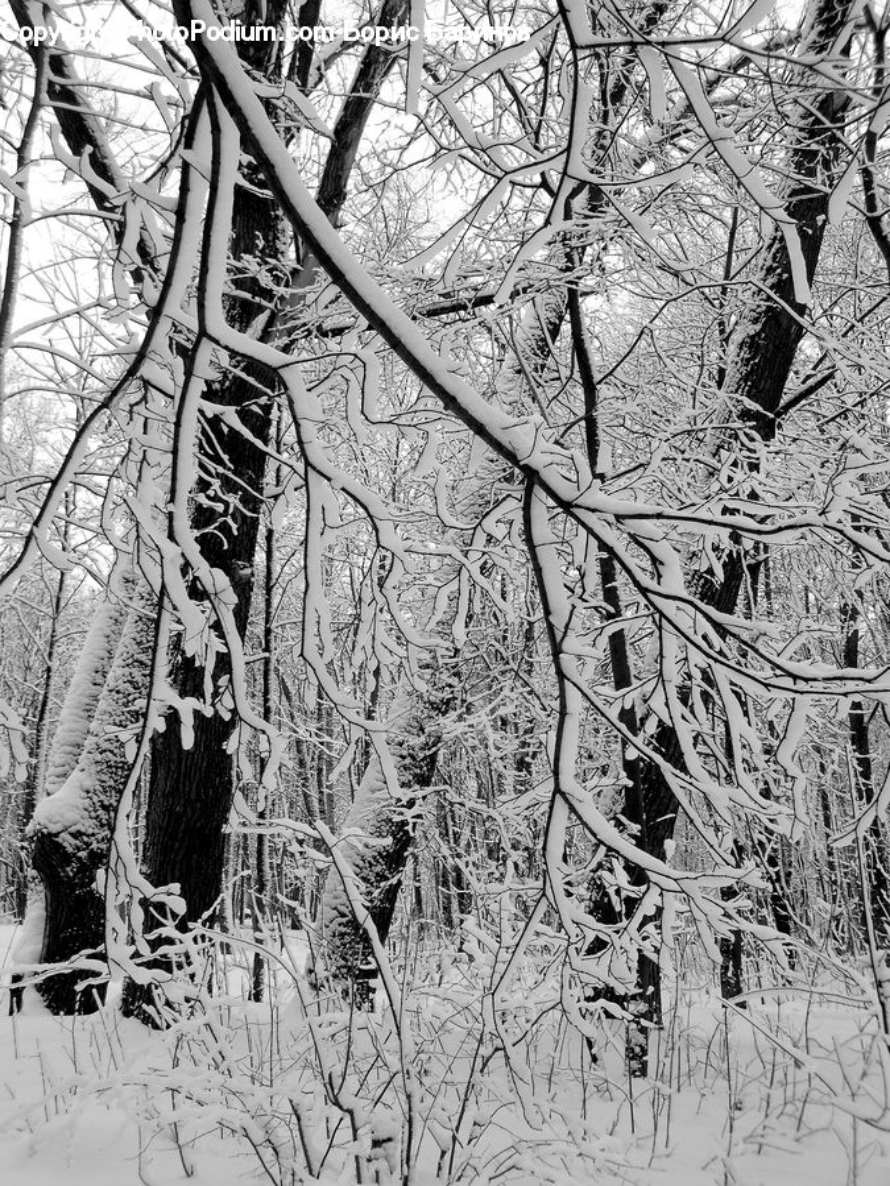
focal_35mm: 38
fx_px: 1303
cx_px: 445
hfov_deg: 37.7
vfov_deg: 49.0
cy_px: 593
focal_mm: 6.8
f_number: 3.6
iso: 80
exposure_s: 1/250
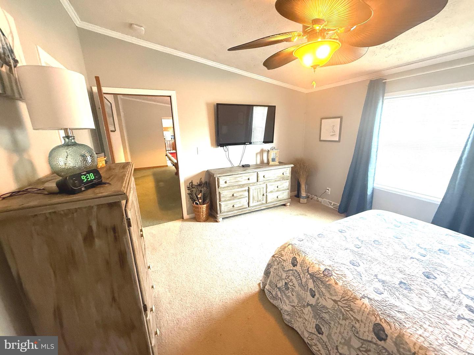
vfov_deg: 85.7
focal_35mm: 14
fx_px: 192
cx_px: 237
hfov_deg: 102.1
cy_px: 178
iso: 400
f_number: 2.2
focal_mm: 2.22
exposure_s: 1/60
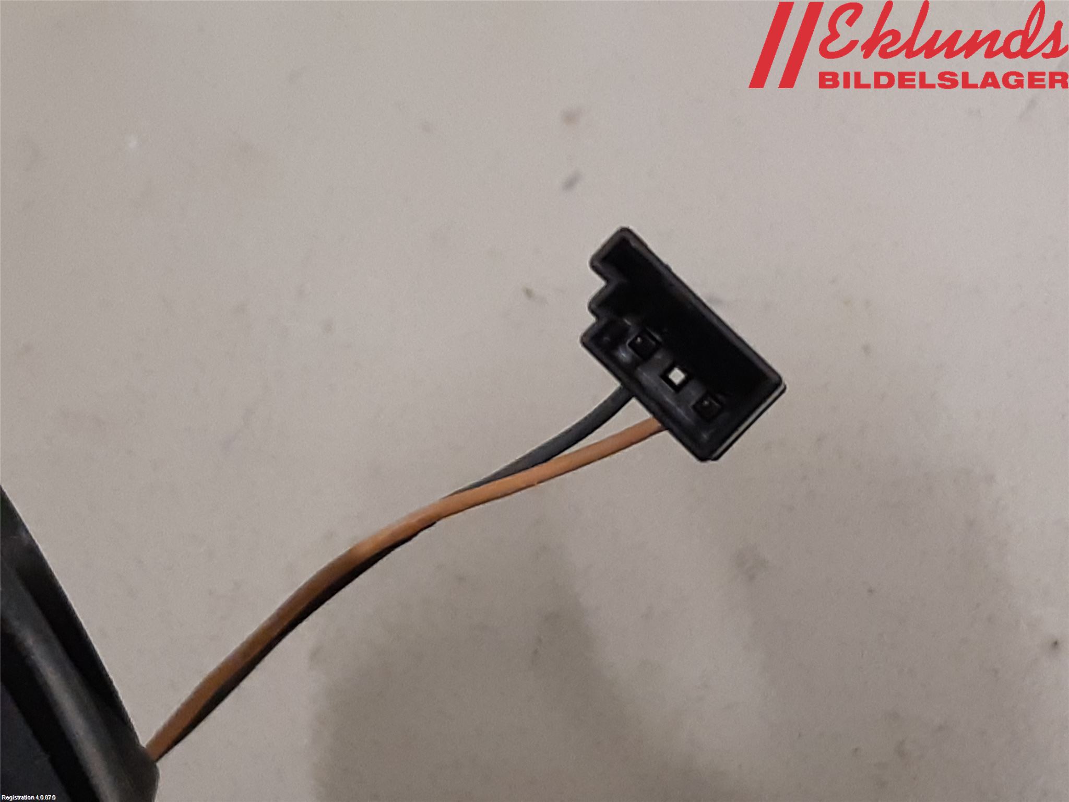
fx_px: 803
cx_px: 534
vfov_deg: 53.1
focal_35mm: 26
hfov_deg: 67.3
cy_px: 401
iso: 200
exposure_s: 1/60
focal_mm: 3.93
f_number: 1.7
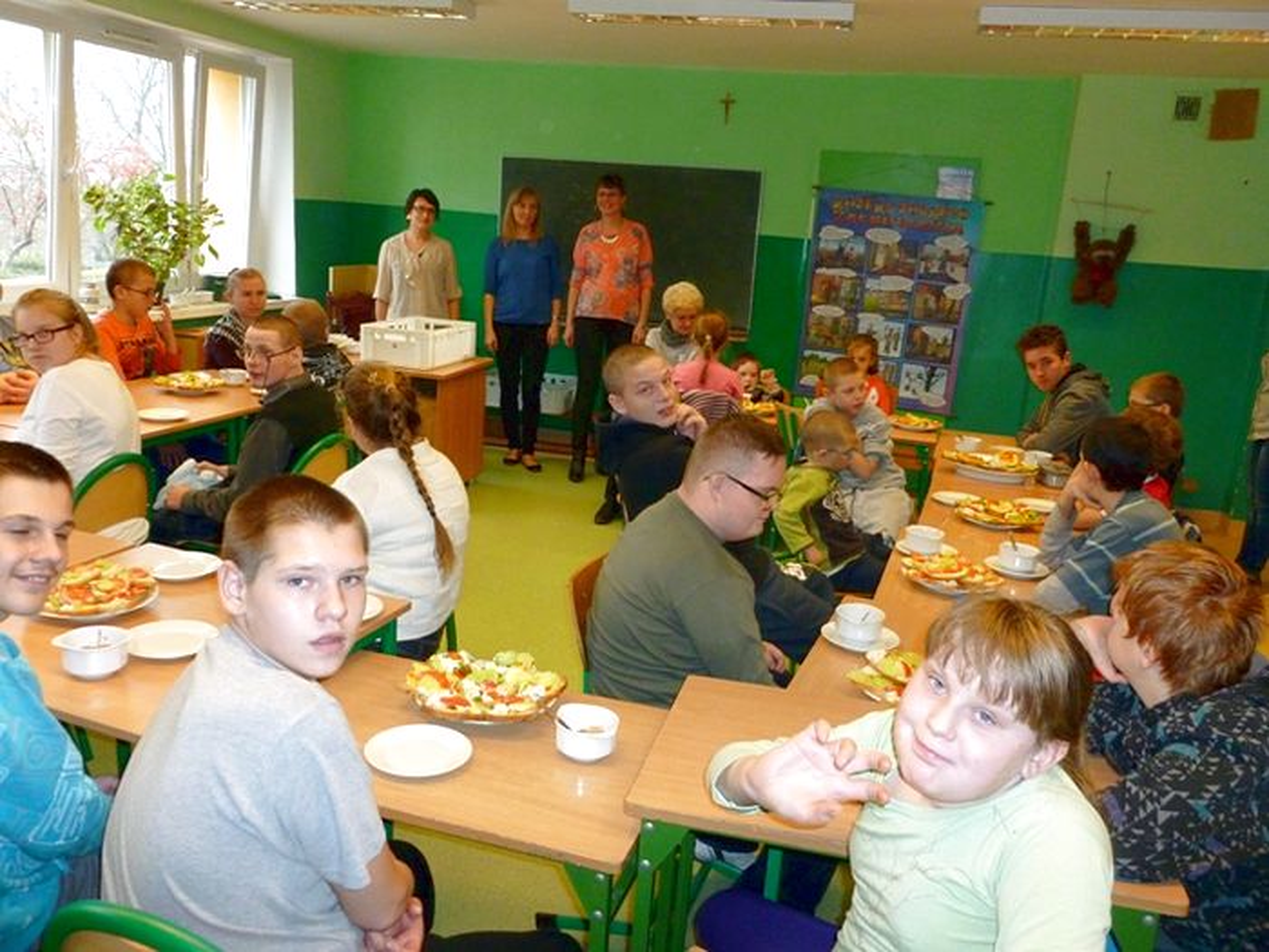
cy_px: 476
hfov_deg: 63.4
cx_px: 634
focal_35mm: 28
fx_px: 1026
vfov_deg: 49.7
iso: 320
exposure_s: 1/60
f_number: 3.3
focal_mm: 5
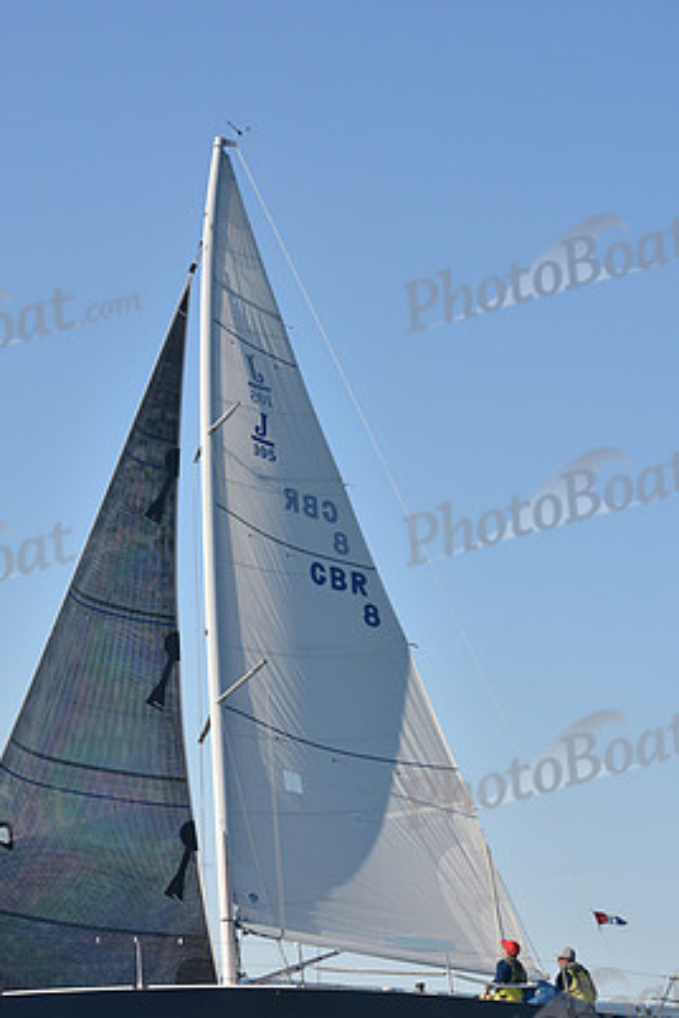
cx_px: 272
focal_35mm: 101
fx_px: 2857
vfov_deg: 20.2
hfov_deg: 13.5
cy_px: 669
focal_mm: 70
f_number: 5.6
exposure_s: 1/800
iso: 250
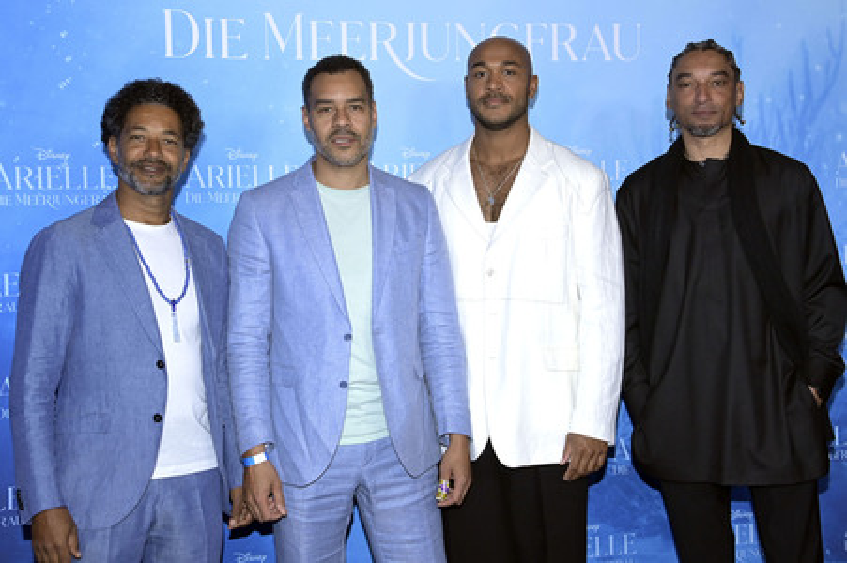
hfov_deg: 39.6
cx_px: 424
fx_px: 1175
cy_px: 282
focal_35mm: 50
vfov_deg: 27.0
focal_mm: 50
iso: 2000
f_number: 5.6
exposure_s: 1/250
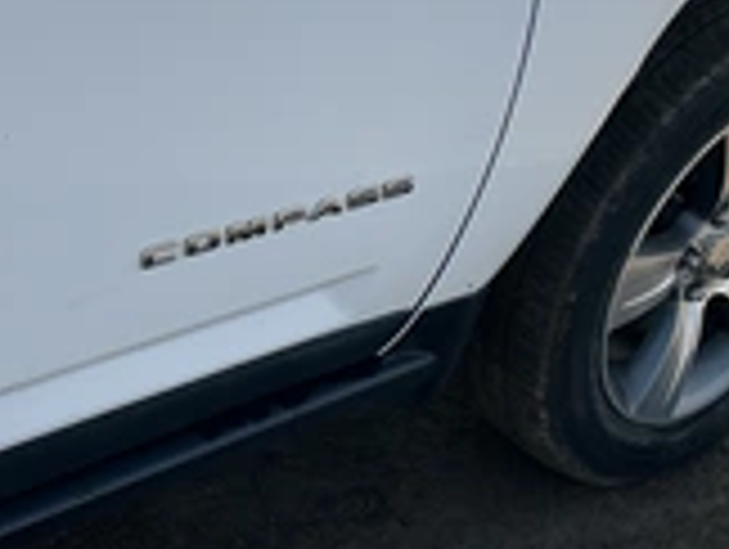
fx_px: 1455
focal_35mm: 69
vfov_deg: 20.9
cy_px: 50
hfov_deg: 26.8
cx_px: 32
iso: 25
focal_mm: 3
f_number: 1.8
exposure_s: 1/869
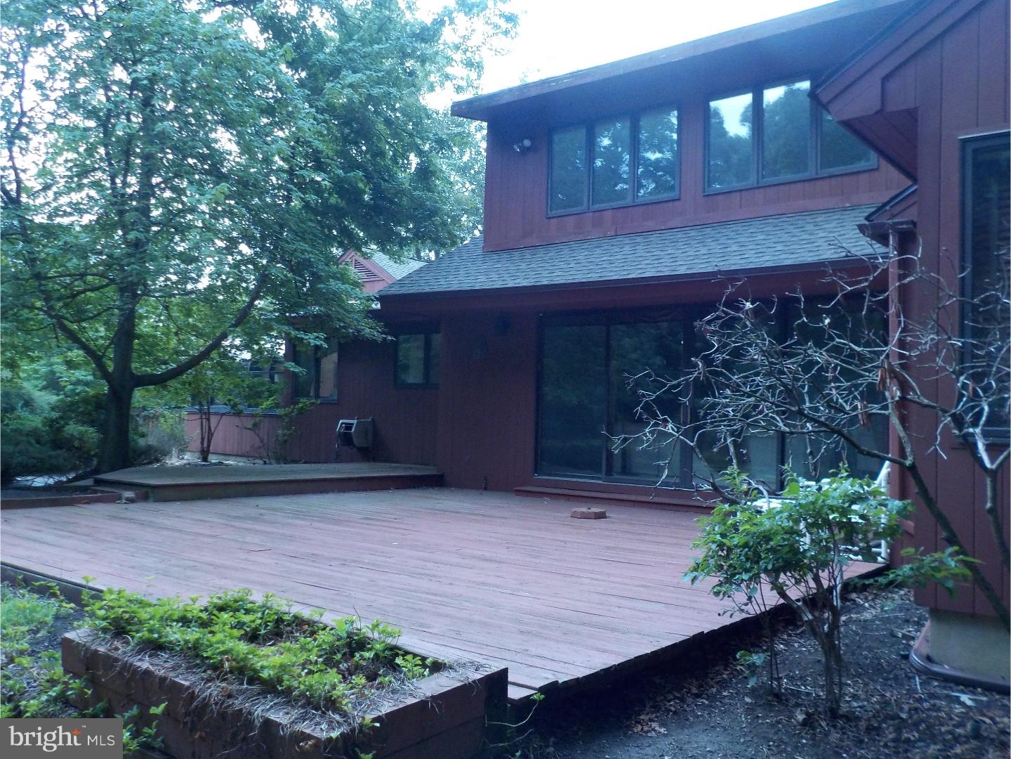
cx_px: 506
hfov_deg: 60.0
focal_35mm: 30
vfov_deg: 46.8
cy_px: 380
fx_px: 876
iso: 280
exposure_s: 1/250
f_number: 3.3
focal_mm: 4.1
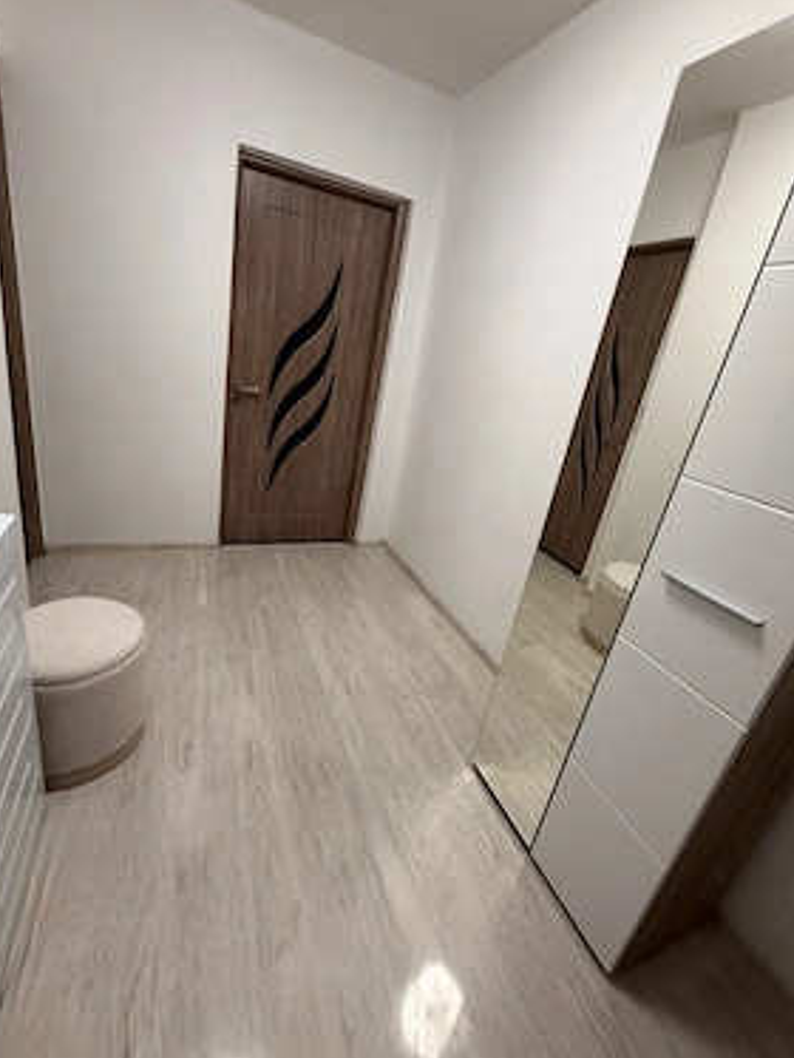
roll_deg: -10.9
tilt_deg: -20.0
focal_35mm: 15
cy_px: 513
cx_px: 383
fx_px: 458
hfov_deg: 81.7
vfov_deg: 98.1
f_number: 2.2
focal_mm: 2.22
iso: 200
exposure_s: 1/50
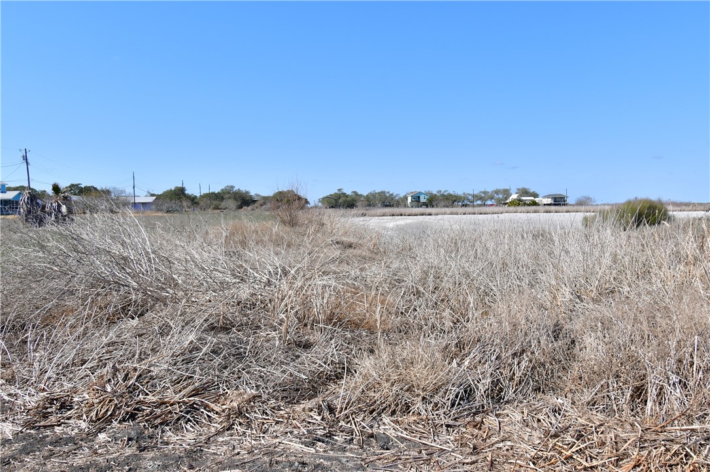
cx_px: 355
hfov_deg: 62.0
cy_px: 236
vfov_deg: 43.6
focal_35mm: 30
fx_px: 591
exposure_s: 1/800
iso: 200
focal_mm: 20
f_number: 9
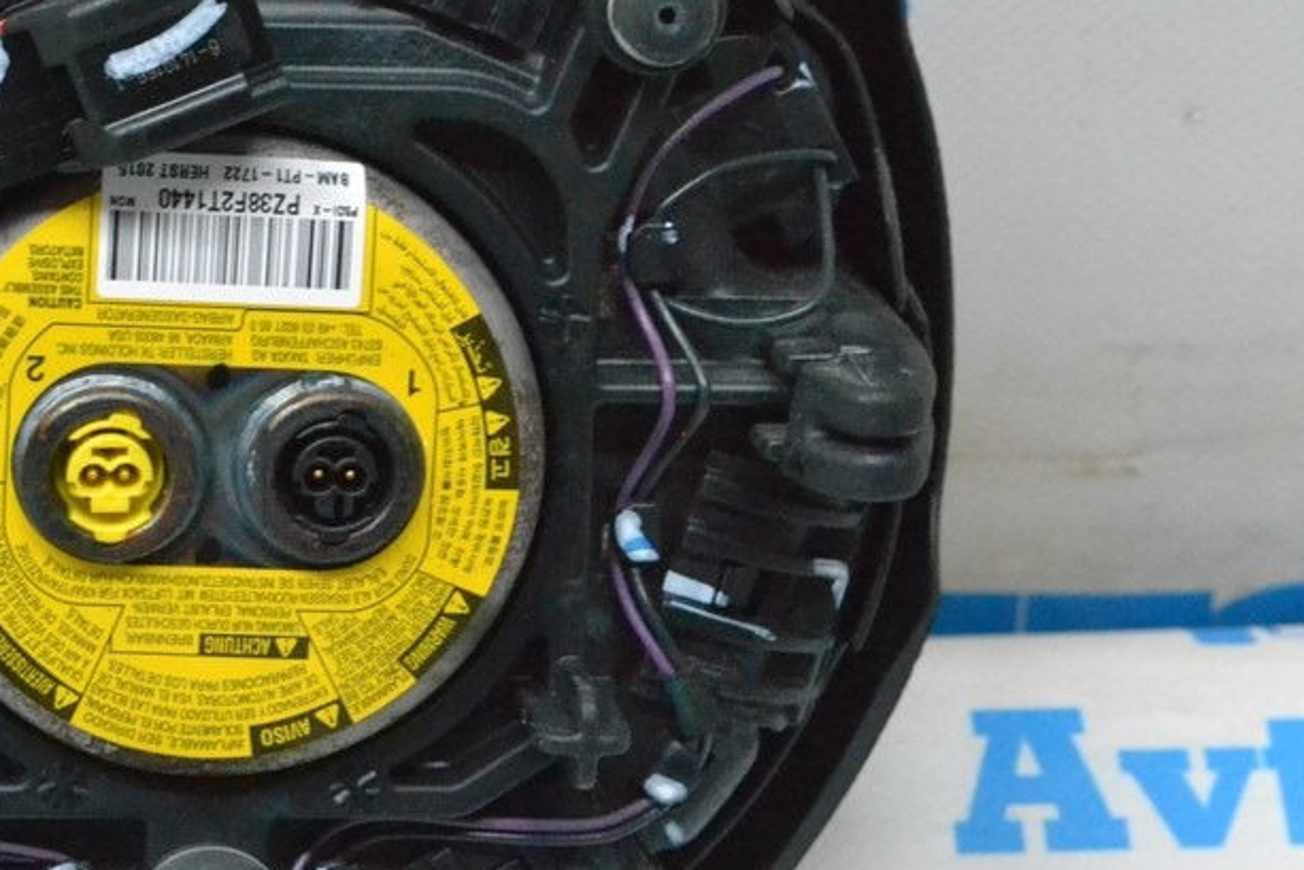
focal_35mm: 138
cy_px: 429
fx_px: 4994
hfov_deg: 14.8
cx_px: 296
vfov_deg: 10.0
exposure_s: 1/160
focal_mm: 55
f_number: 10
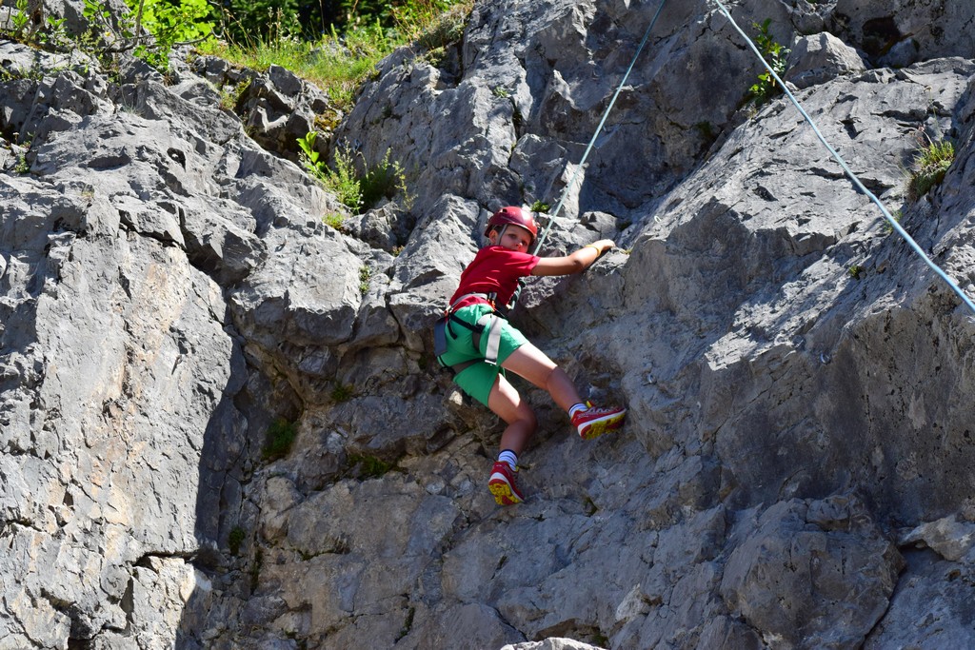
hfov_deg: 13.0
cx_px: 488
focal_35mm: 158
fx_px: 4266
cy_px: 325
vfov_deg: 8.7
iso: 800
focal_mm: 105
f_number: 7.1
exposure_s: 1/1250
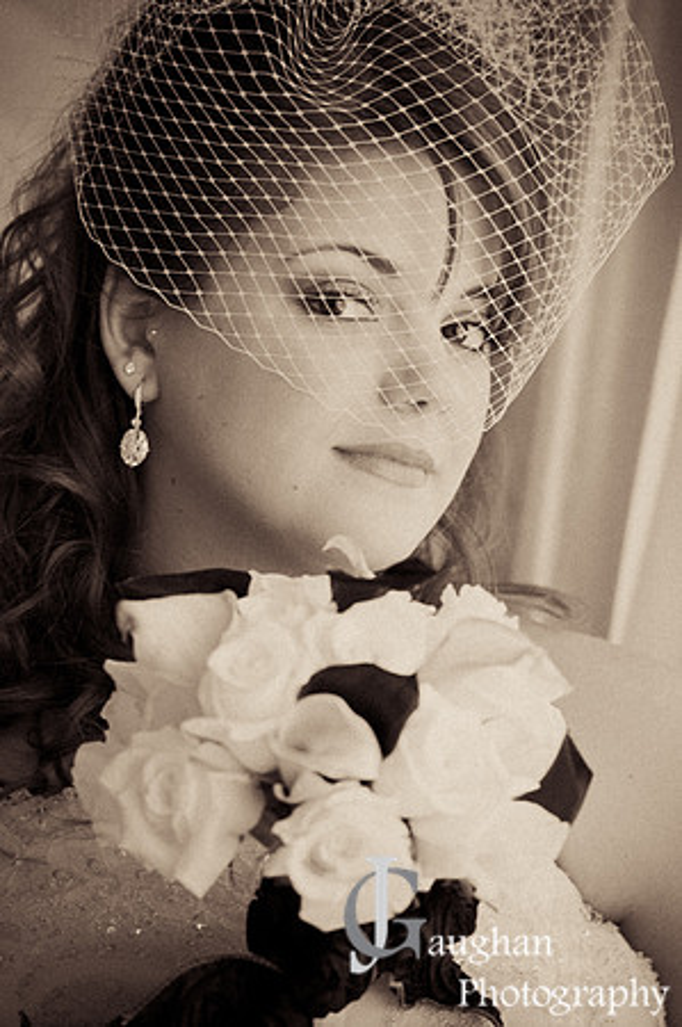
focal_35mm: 270
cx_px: 341
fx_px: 7690
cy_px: 514
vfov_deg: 7.6
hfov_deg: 5.1
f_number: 3.5
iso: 800
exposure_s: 1/60
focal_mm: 180
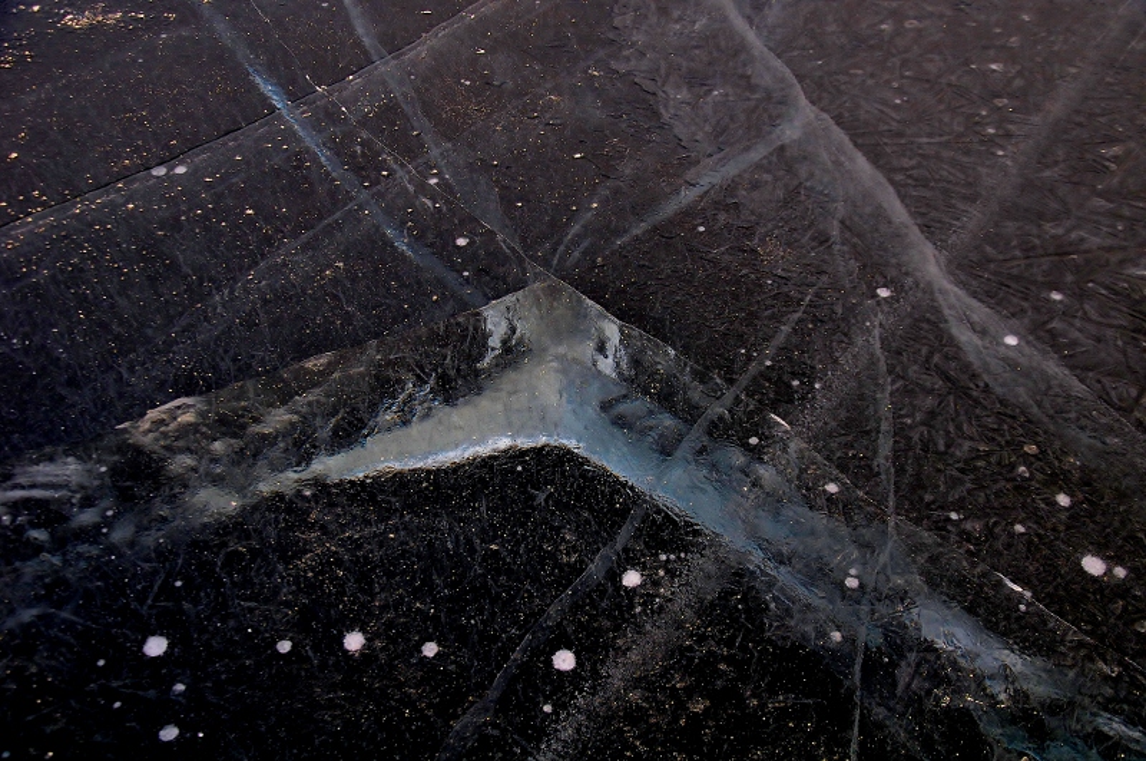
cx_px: 573
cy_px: 380
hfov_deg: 51.3
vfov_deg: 35.4
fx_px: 1192
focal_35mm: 38
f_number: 5
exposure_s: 1/100
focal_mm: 25
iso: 200
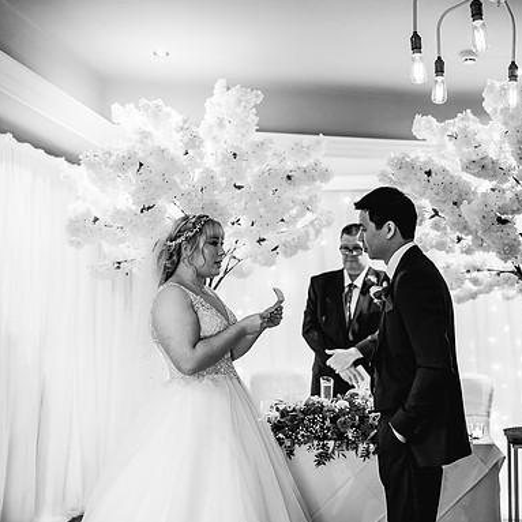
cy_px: 261
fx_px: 768
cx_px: 305
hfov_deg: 37.4
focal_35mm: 45
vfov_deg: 37.6
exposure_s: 1/250
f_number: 1.4
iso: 1600
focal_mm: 35
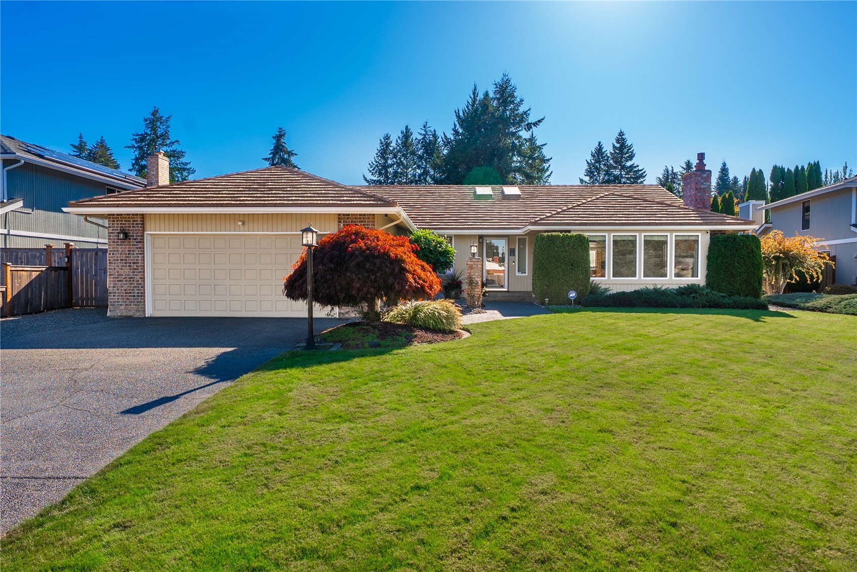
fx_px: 405
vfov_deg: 70.5
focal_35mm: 17
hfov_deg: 93.2
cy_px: 286
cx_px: 428
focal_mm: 17
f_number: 7.1
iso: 80
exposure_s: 1/100
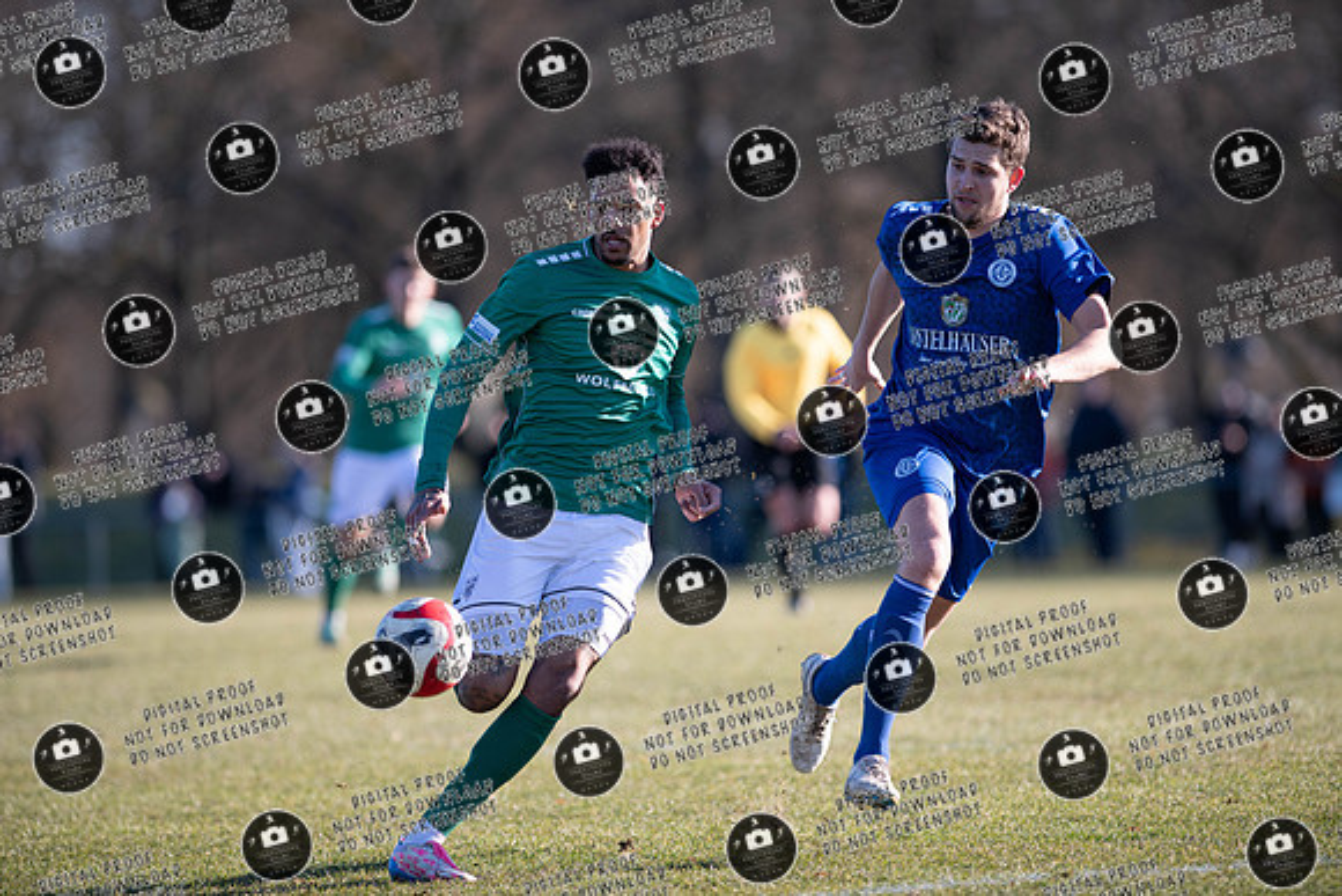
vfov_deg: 4.6
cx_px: 671
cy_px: 448
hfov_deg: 6.9
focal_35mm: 300
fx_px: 11185
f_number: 3.2
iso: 280
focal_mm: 300
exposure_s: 1/1600
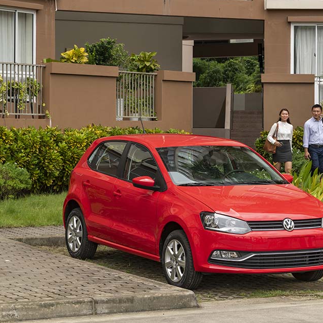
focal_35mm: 93
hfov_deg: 18.6
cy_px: 162
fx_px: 982
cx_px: 227
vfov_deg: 18.7
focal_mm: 72
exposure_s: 1/250
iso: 250
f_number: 10
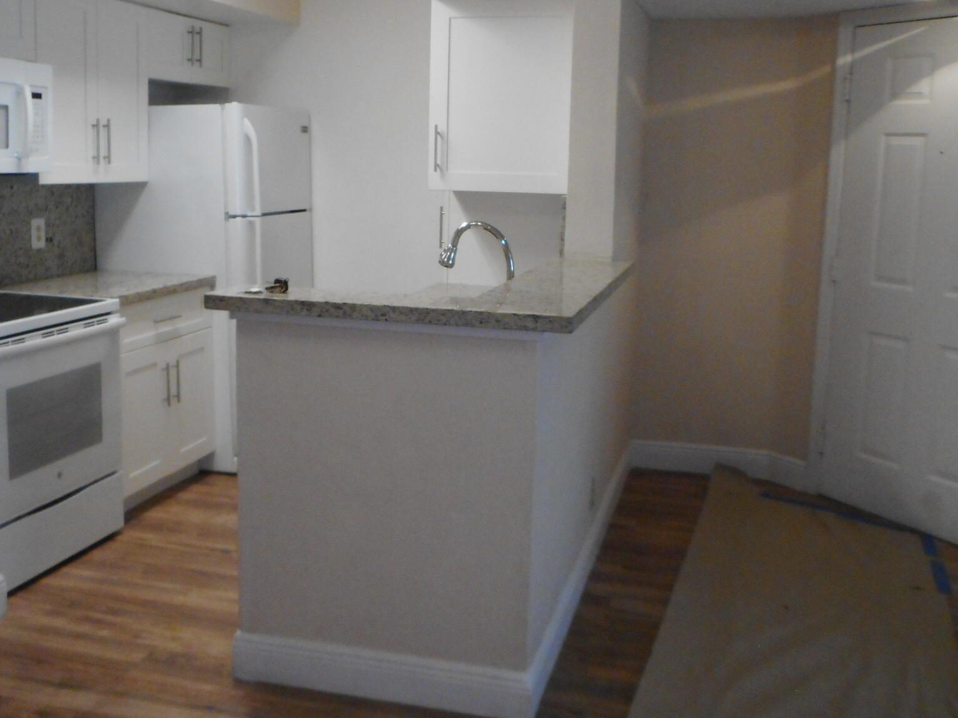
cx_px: 465
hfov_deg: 50.1
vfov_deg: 38.6
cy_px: 312
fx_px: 1024
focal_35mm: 37
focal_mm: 4.5
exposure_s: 1/25
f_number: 3.7
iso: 400
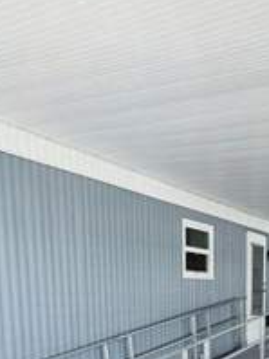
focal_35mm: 45
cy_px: 379
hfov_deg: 32.1
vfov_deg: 36.6
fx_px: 467
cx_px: 161
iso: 64
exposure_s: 1/502
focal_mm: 2.22
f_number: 2.2
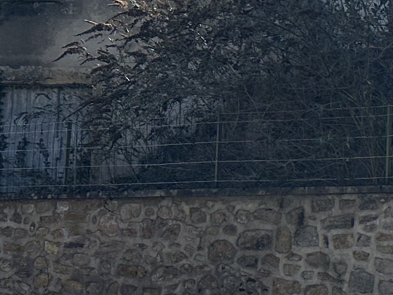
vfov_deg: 12.4
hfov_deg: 13.1
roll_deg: -0.8
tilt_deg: +8.0
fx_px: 1351
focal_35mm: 119
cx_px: 905
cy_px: 59
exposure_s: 1/5848
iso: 80
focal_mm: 6.86
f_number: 1.78
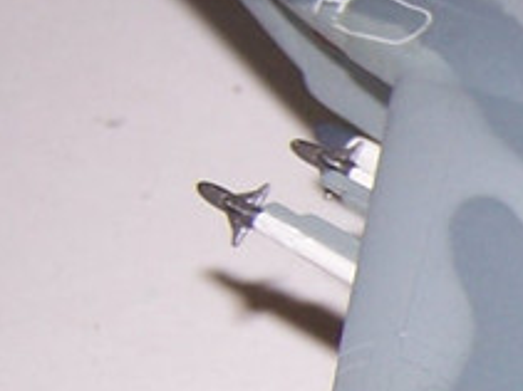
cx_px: 1097
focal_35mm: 192
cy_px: 475
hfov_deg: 9.5
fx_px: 2899
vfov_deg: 7.7
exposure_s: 1/60
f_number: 2.8
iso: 80
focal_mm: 6.3
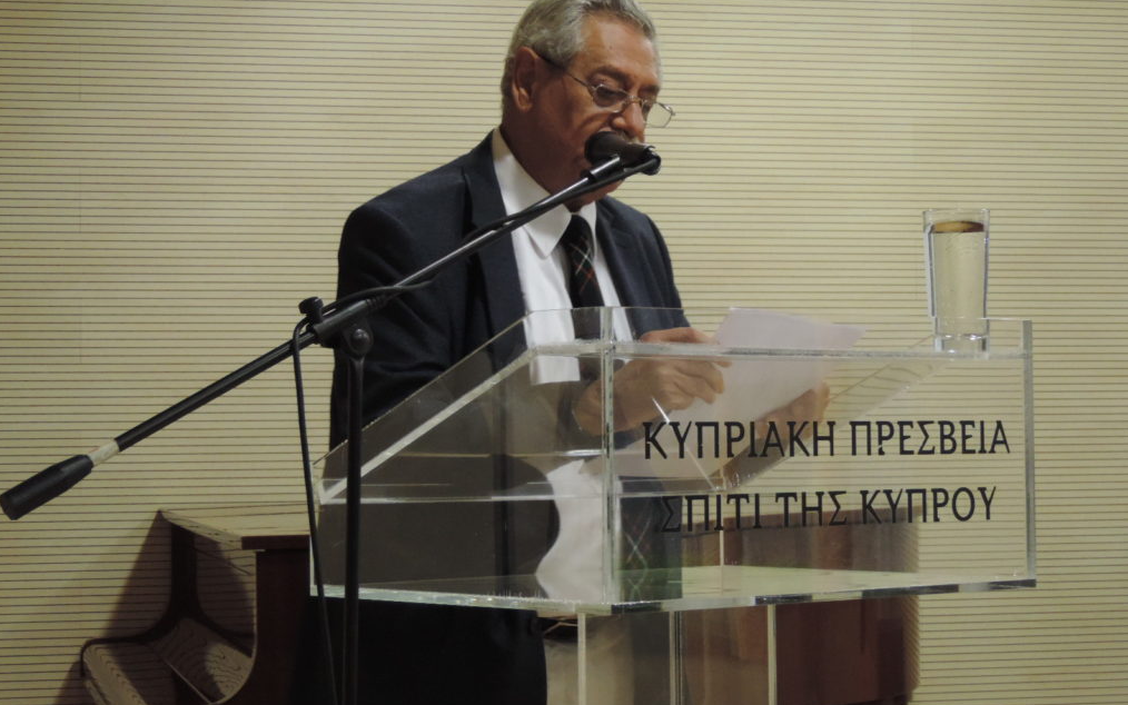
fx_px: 2798
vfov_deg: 14.4
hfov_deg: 22.8
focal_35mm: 91
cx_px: 563
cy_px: 336
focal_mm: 15.1
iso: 720
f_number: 4
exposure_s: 1/25
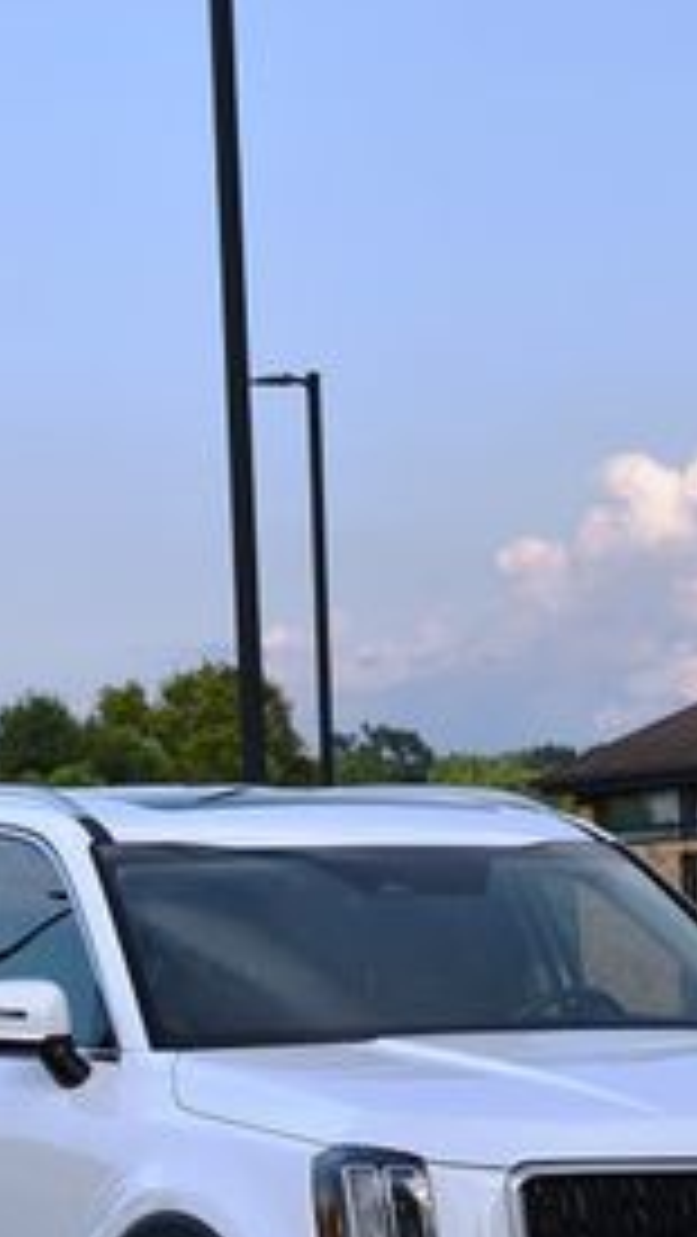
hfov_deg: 7.2
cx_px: 558
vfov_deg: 12.8
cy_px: 951
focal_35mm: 168
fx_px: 5511
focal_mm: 46
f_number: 8
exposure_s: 1/250
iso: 140
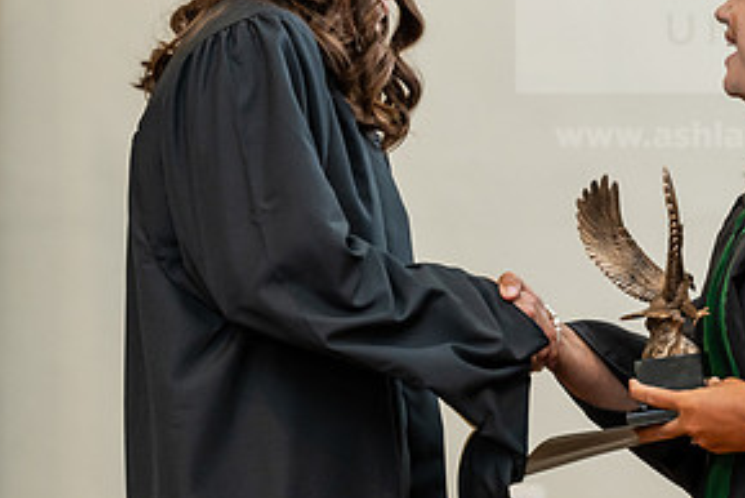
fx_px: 5404
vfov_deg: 5.3
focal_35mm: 261
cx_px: 438
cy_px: 190
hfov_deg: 7.9
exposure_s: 1/200
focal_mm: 130
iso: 1600
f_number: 3.2
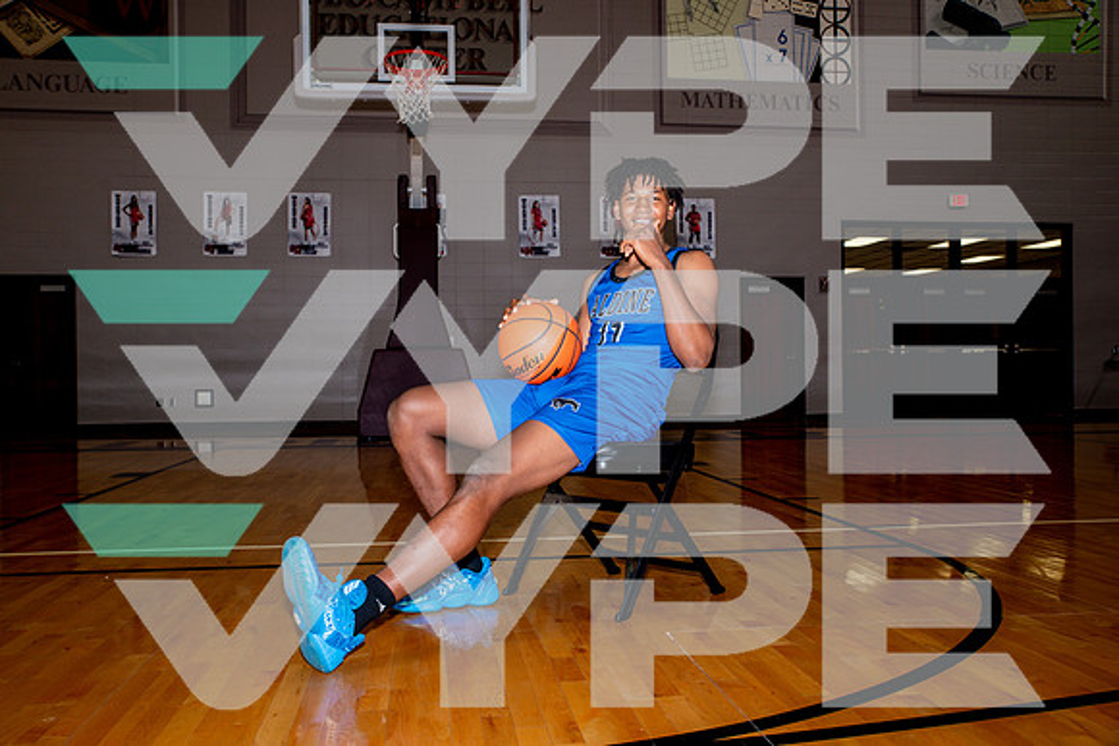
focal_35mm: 34
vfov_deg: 38.9
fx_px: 1057
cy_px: 373
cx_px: 560
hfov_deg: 55.8
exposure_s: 1/160
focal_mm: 34
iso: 400
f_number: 6.3
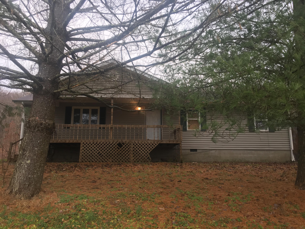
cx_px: 152
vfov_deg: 48.2
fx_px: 256
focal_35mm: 29
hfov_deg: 61.7
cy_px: 114
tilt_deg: +11.3
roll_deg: -0.8
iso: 40
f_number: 2.2
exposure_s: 1/120
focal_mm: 4.15
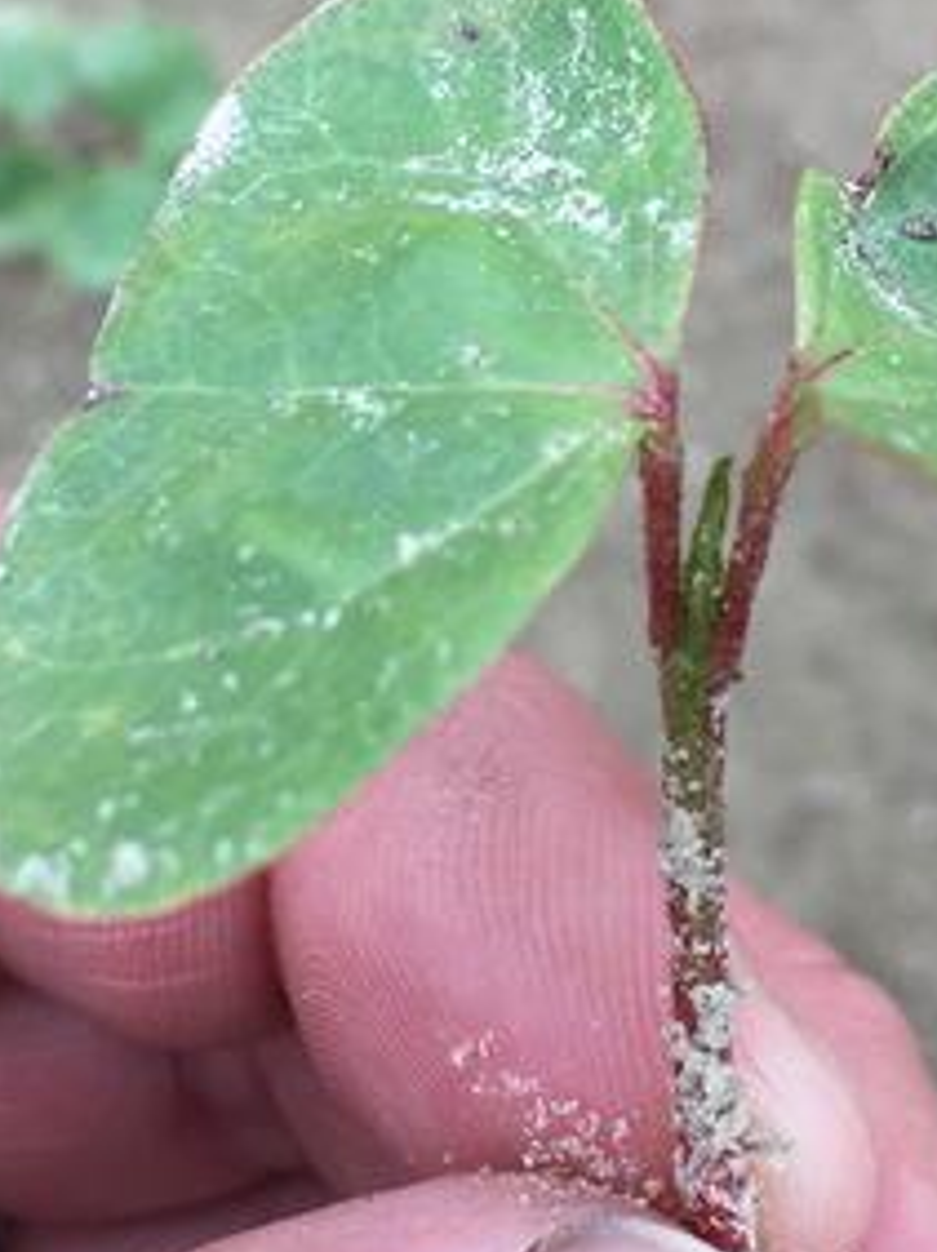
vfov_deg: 26.8
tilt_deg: -81.0
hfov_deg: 20.3
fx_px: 2603
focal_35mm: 72
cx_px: 651
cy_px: 373
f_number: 2.2
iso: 32
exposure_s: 1/403
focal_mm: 4.15
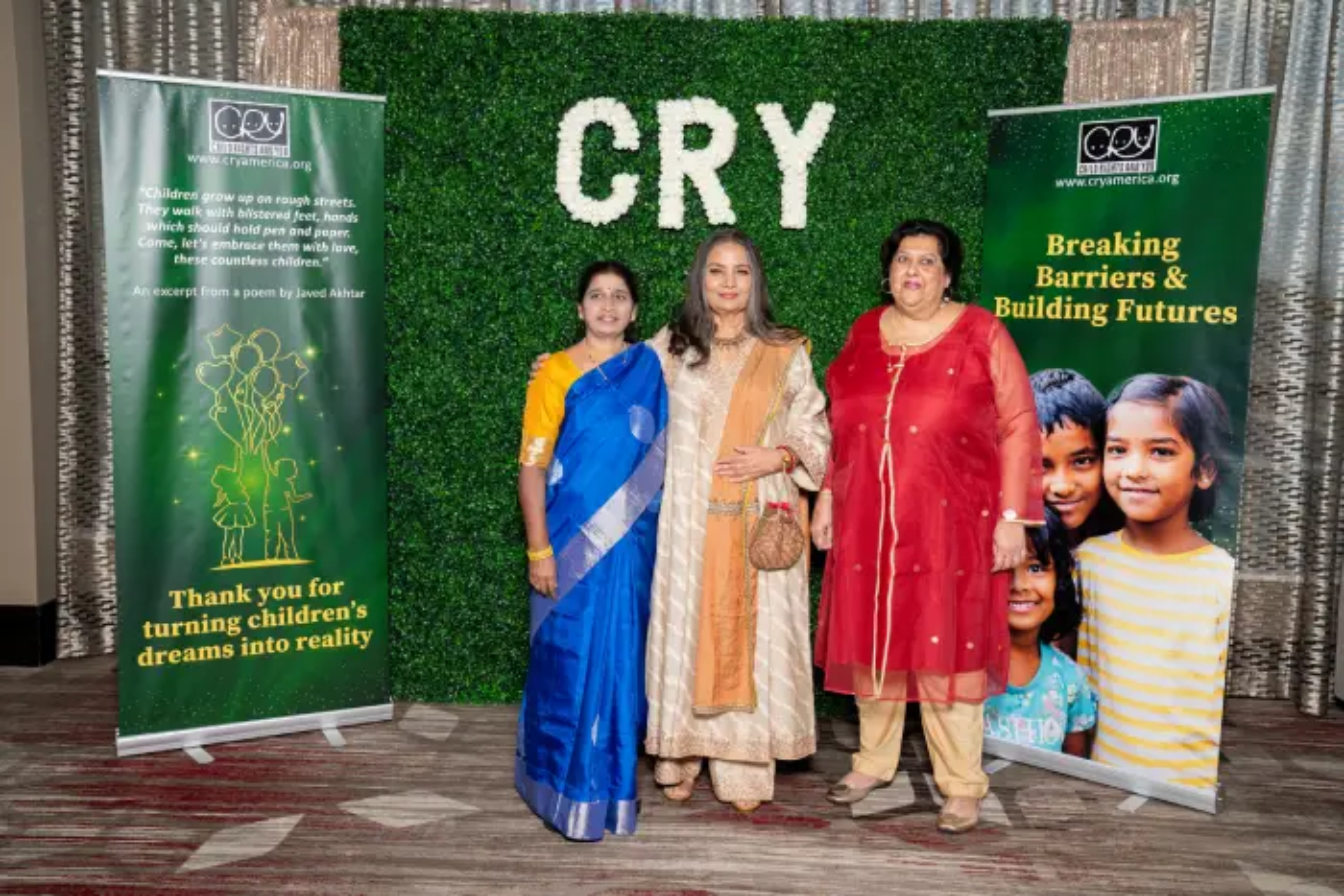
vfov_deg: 37.9
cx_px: 672
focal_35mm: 35
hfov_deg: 54.4
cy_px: 448
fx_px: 1307
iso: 160
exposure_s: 1/160
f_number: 5.6
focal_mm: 35
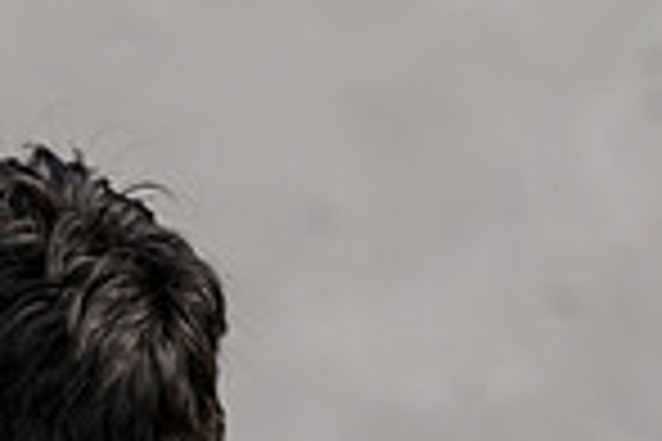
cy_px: 946
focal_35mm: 3506
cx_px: -369
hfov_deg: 0.6
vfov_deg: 0.4
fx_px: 64466
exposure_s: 1/640
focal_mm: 560
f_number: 4
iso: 200
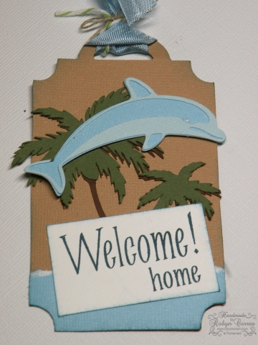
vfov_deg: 17.9
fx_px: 1093
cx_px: 129
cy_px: 172
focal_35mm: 110
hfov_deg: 13.5
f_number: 4
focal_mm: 19.4
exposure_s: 1/81.6
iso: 125
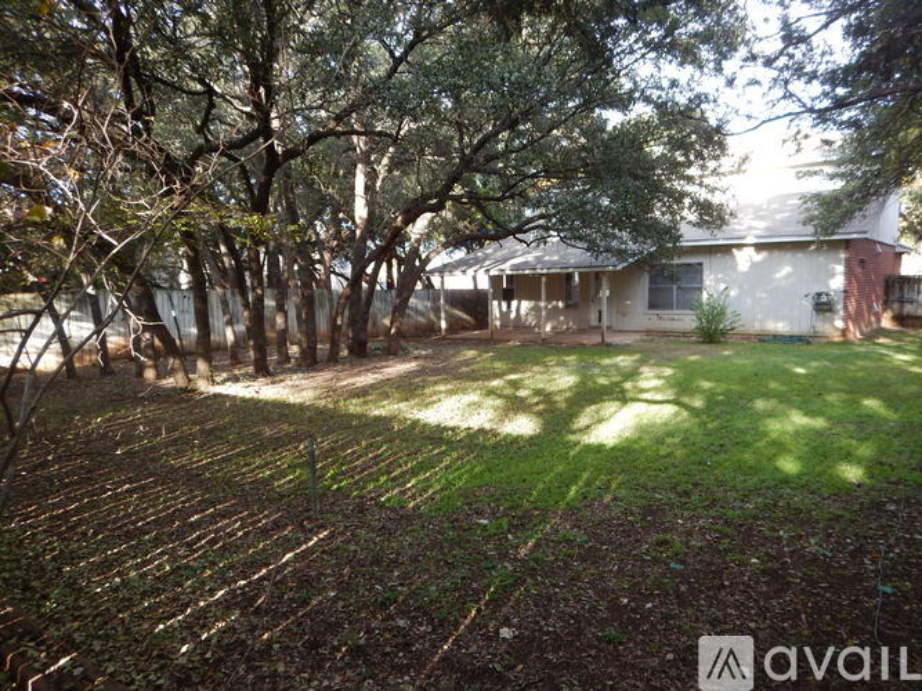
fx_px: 639
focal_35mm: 24
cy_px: 346
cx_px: 461
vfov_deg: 56.8
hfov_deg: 71.6
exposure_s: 1/100
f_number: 2.8
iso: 125
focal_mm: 4.3
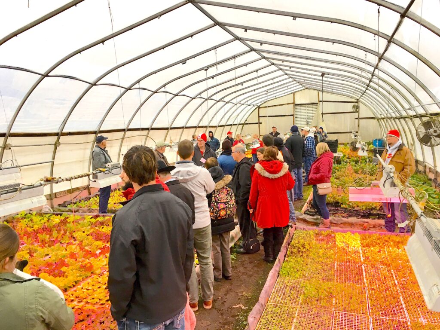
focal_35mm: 29
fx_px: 369
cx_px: 220
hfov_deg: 61.7
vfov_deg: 48.2
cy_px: 165
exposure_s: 1/30
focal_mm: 4.15
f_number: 2.2
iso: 25
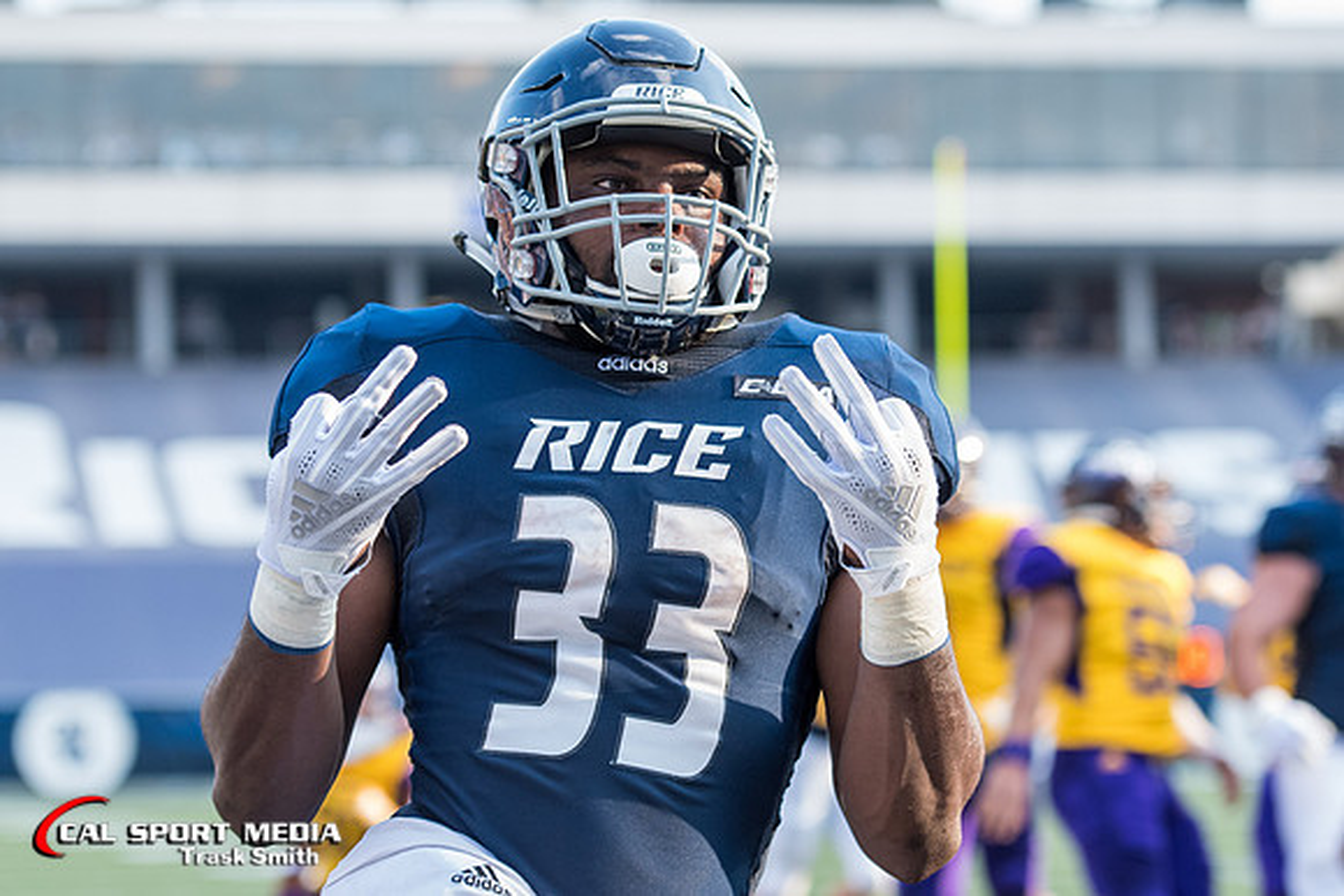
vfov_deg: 8.4
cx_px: 769
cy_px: 390
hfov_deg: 12.5
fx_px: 6131
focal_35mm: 164
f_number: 4
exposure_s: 1/1250
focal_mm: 95
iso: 1000
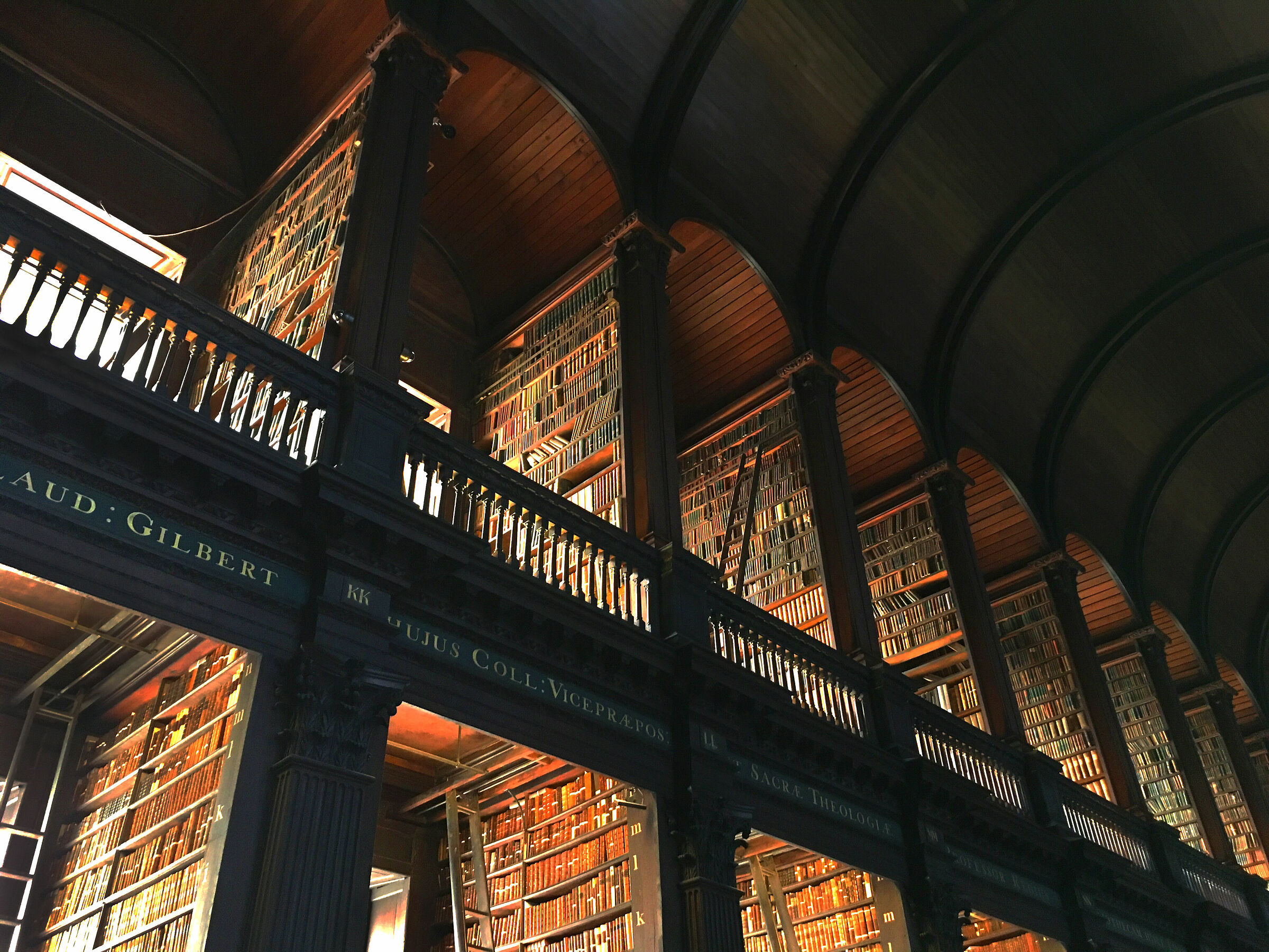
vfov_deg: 48.2
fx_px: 1063
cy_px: 476
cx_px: 634
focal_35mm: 29
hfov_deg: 61.7
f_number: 2.2
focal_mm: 4.15
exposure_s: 1/17
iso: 400
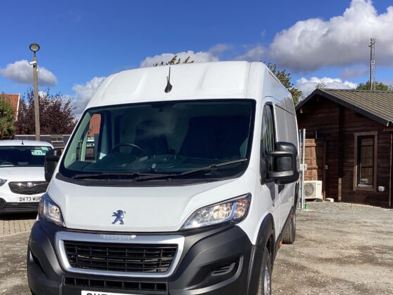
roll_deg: +1.0
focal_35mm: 44
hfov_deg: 42.7
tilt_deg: -4.6
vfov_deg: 32.6
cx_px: 157
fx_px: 500
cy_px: 199
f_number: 2.4
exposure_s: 1/1988
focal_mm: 3.3
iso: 25
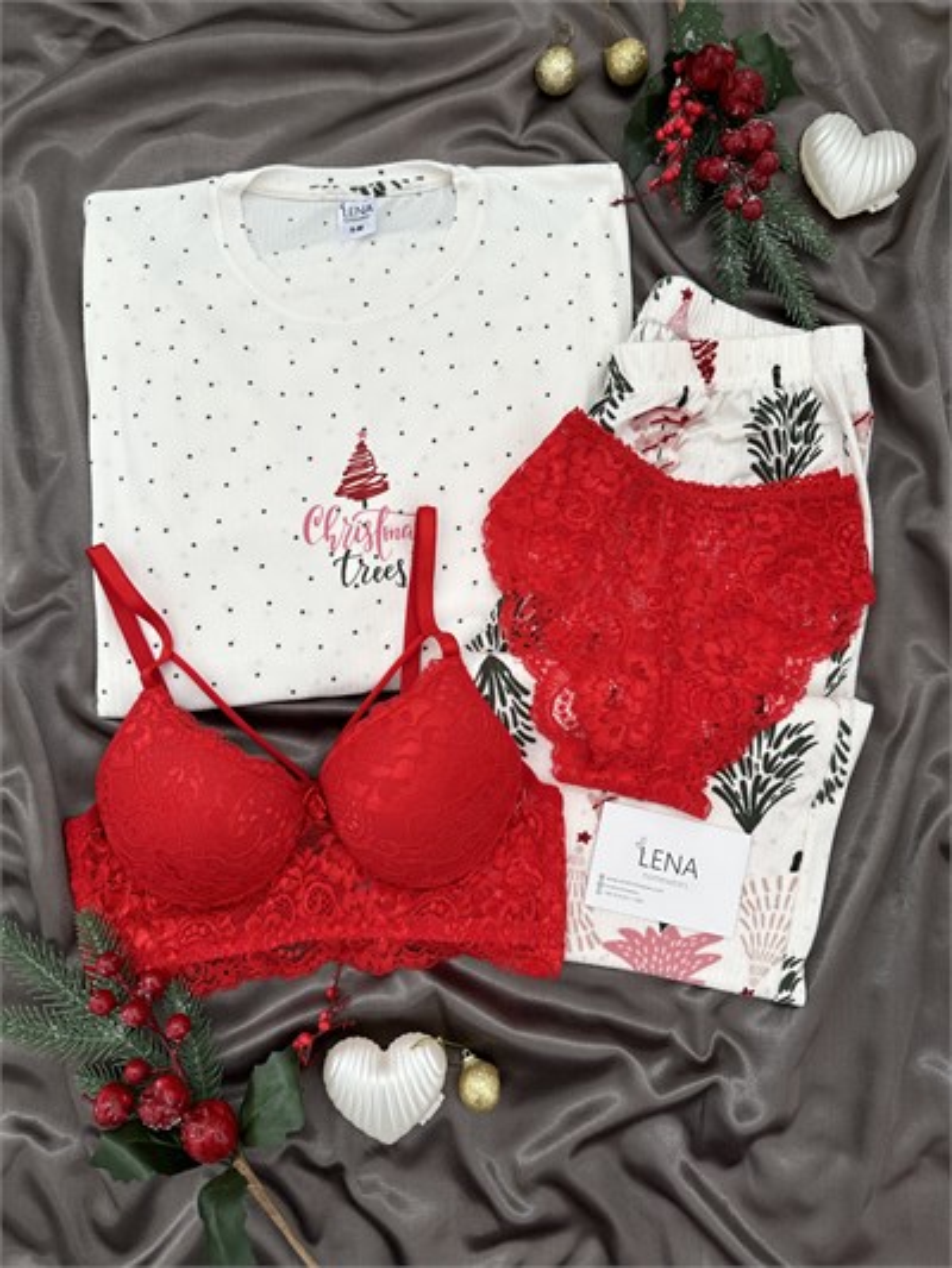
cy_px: 634
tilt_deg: -85.4
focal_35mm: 24
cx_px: 476
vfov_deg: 71.6
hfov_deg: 56.8
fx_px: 880
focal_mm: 6.86
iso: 50
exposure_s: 1/124
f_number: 1.78
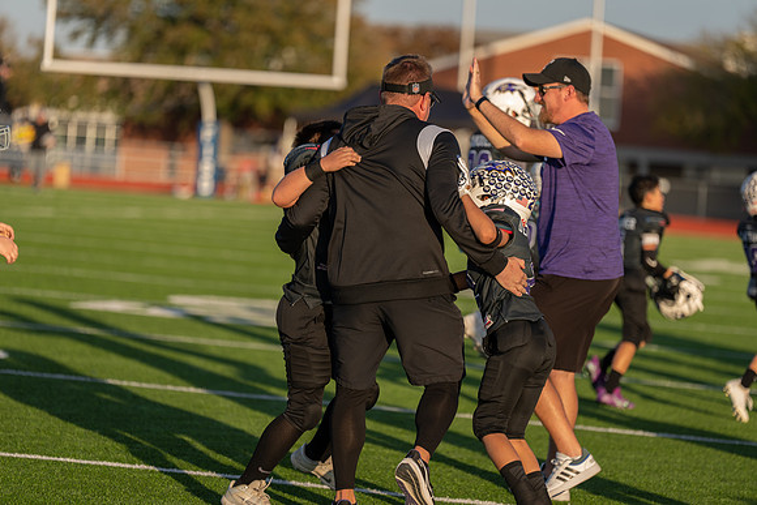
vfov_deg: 8.2
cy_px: 252
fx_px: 3533
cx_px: 378
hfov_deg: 12.2
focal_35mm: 168
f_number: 2.8
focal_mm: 168
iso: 100
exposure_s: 1/640
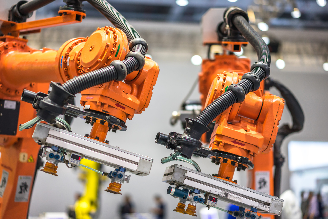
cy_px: 110
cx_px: 164
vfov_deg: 24.6
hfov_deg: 36.2
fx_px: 501
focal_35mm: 55
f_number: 1.8
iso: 320
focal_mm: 55
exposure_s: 1/500
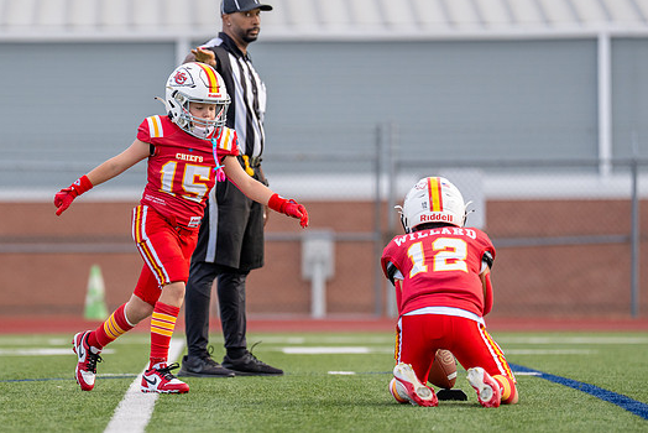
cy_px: 193
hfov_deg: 5.7
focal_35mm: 362
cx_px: 160
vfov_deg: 3.8
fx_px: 6519
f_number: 2.8
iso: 400
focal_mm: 200
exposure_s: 1/2500
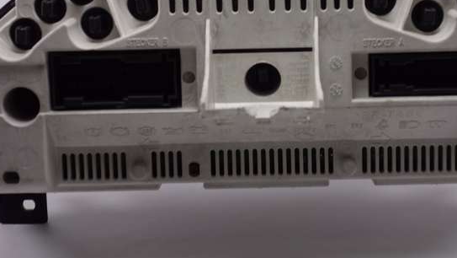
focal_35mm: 87
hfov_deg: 24.4
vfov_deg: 13.8
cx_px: 271
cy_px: 49
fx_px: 1055
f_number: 3.5
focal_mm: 20.41
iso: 125
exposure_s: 1/60
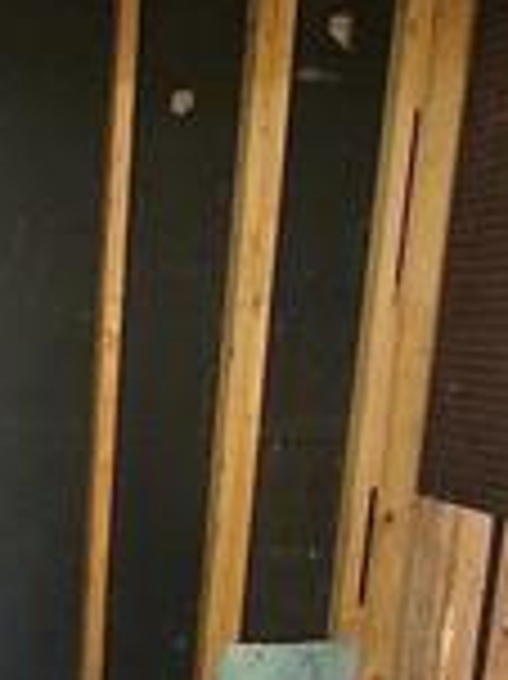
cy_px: 703
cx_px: -198
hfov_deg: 19.9
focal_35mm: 66
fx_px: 1293
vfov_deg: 27.5
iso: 250
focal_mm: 1.74
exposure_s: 1/50
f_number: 2.2
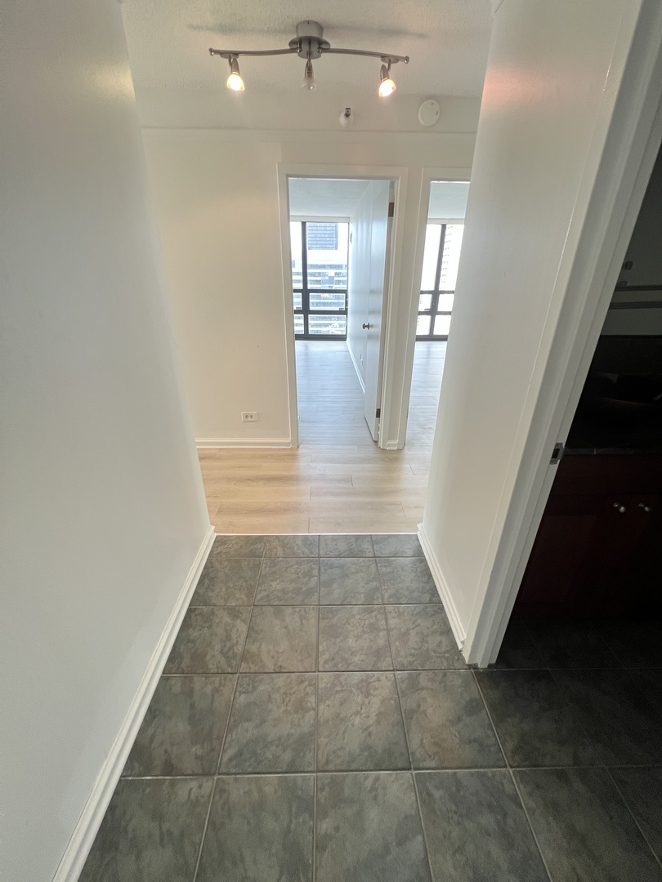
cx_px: 331
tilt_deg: -24.6
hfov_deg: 89.9
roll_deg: +0.0
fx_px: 331
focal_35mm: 13
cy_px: 441
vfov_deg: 106.2
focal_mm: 1.57
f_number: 1.8
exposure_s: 1/120
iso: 200
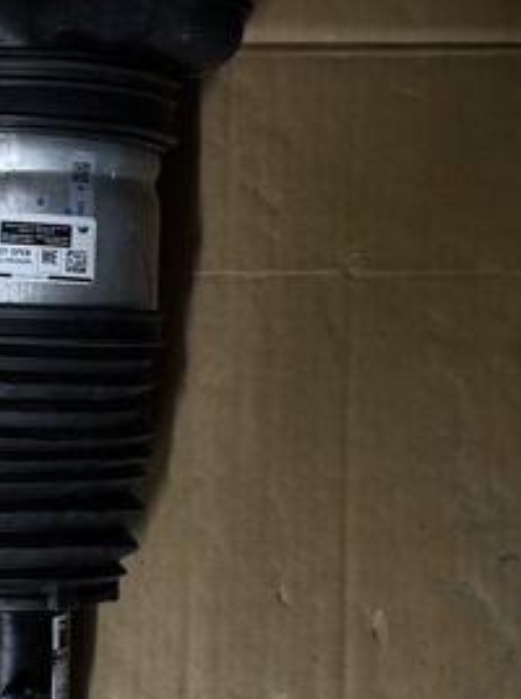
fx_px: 1731
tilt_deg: -86.5
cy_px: 415
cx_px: 66
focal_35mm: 86
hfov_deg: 16.9
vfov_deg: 22.8
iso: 640
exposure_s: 1/30
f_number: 1.78
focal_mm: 6.76
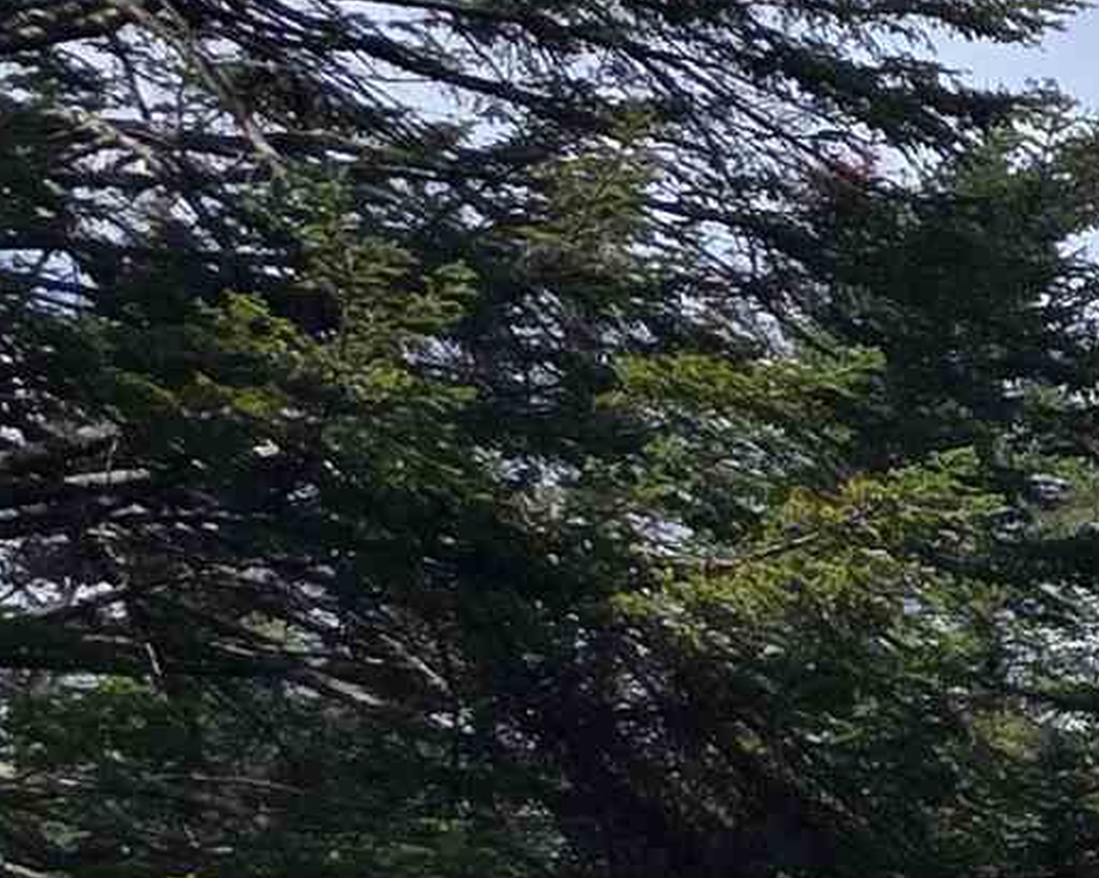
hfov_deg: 14.9
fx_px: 2471
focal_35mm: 76
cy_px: 1448
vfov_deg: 17.4
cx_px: 2652
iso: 40
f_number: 1.9
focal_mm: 2.2
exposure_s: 1/1834
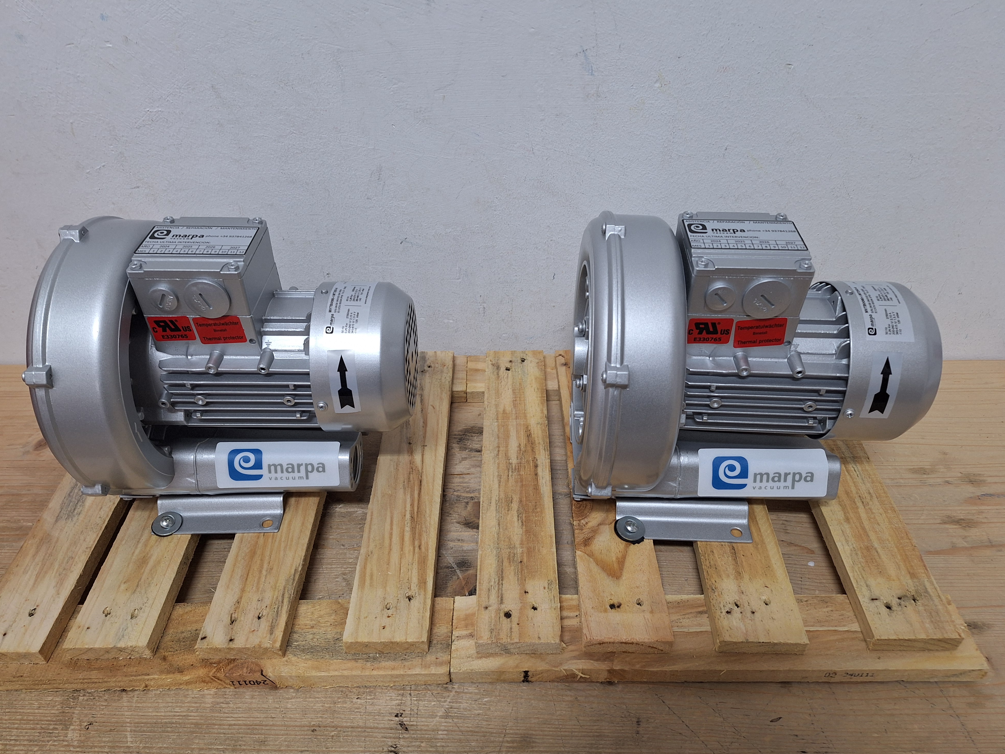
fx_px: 697
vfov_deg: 56.8
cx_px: 490
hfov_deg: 71.6
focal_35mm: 24
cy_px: 385
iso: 200
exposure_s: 1/33
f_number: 1.8
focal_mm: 5.54
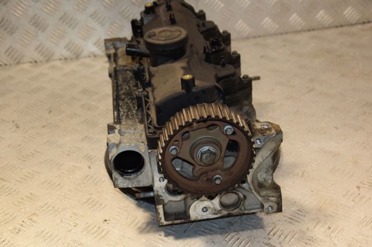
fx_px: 697
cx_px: 186
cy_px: 124
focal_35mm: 68
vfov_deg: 20.1
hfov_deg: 29.9
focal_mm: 45
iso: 800
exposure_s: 1/200
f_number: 4.8
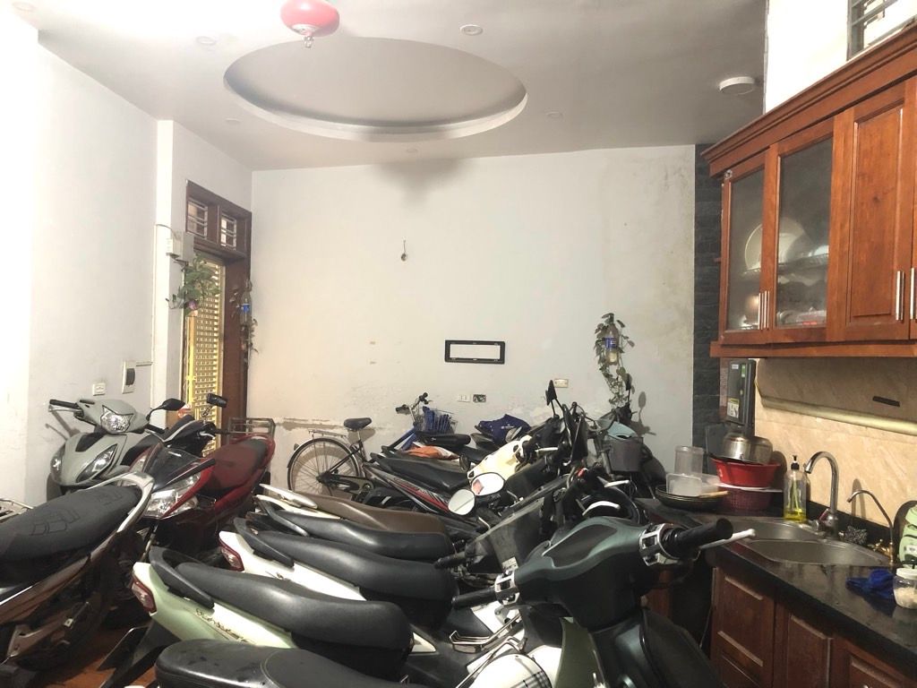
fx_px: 742
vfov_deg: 49.7
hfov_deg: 63.4
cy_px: 344
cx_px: 458
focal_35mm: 28
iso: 100
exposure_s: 1/11
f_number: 1.8
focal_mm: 3.99
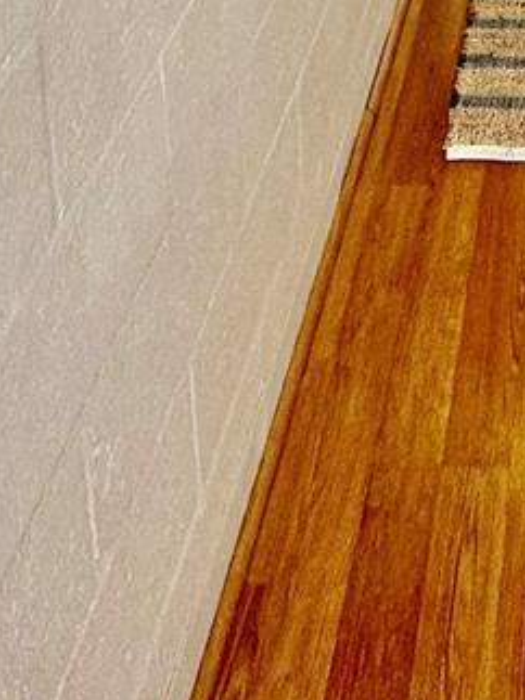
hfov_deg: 25.9
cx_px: 575
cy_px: -574
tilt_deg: -8.8
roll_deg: +0.3
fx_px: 1052
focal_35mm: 52
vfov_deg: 21.8
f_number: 2.2
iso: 80
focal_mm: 2.22
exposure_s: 1/120
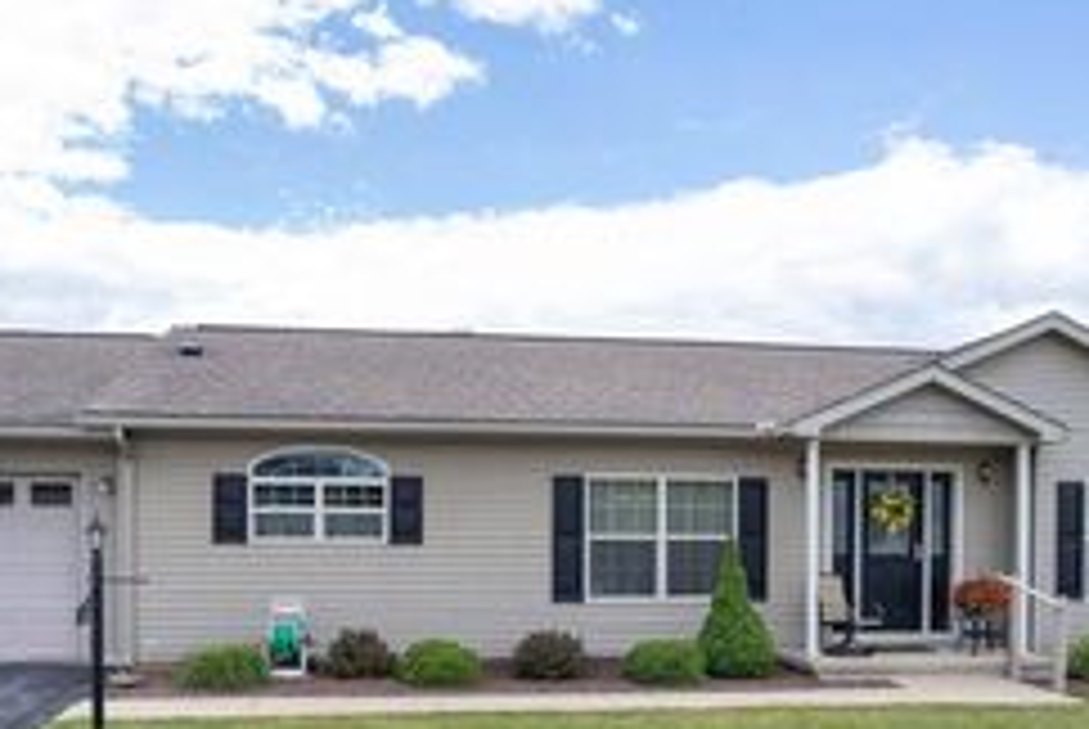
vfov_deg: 38.9
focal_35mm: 33
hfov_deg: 57.1
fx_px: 999
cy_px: 560
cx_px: 576
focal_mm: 16
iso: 100
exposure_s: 1/125
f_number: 7.1
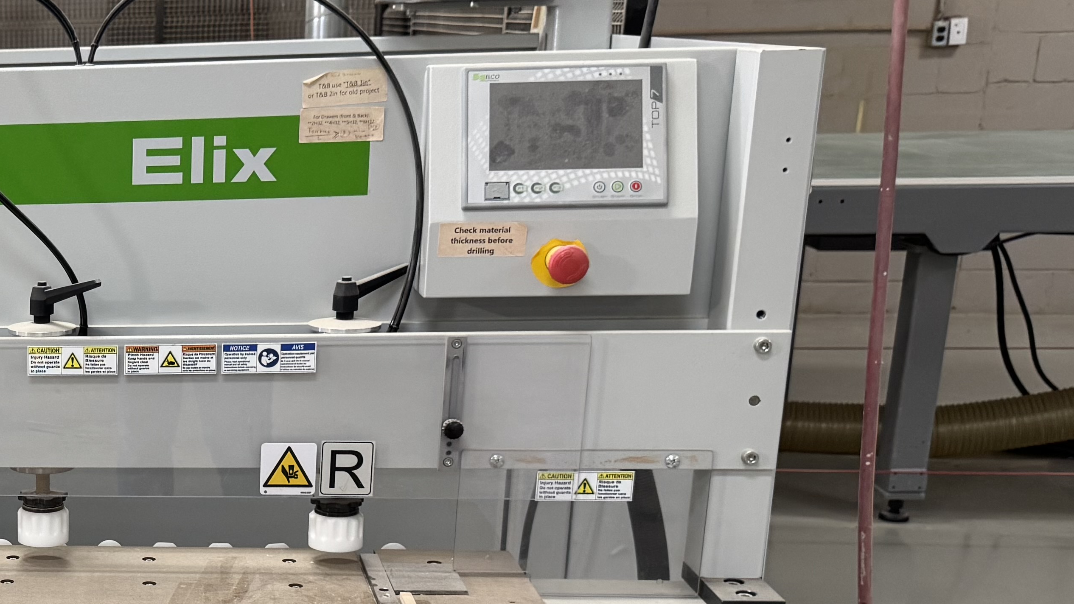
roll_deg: +2.0
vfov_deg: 20.1
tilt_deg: -16.6
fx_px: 1680
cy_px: 521
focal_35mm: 59
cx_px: -83
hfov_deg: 31.7
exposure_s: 1/60
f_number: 1.78
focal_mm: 6.76
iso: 200
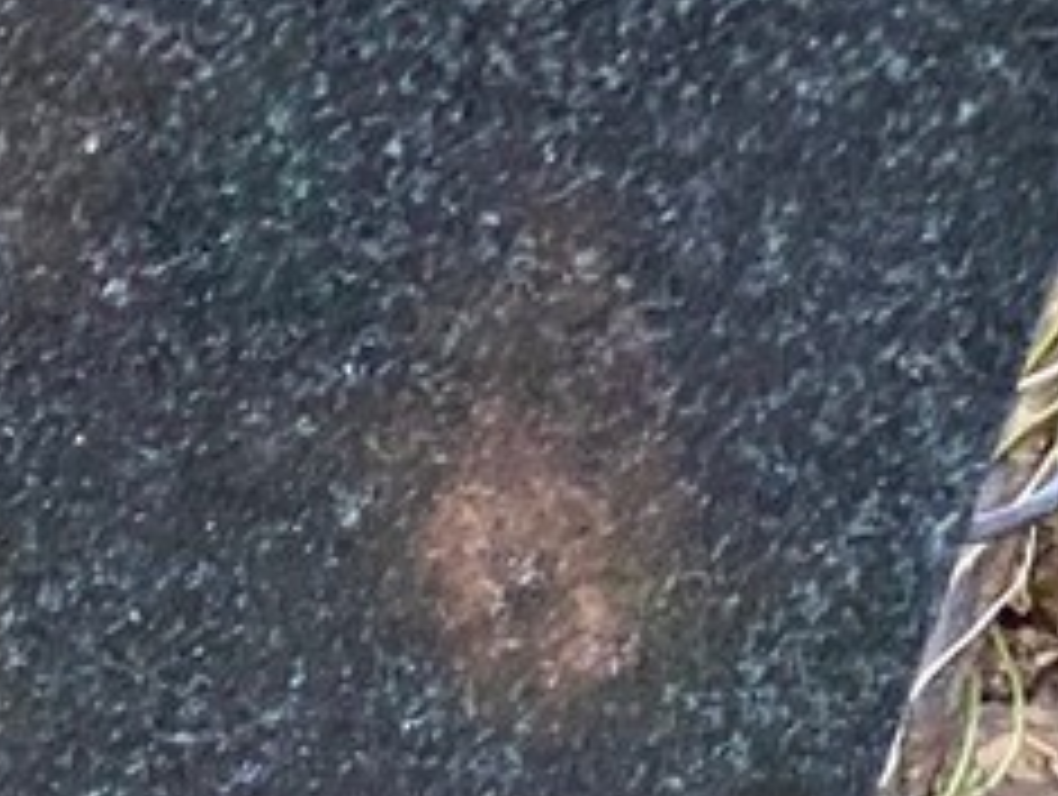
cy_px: 1871
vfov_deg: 4.6
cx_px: -1297
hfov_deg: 6.0
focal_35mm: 318
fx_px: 9734
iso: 250
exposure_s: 1/60
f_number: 2
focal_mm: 6
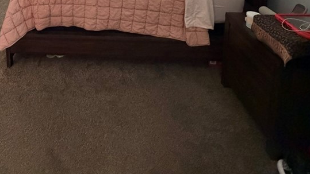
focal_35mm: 29
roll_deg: +0.4
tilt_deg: -8.4
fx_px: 238
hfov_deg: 63.5
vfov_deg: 29.6
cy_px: -68
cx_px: 91
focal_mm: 2.22
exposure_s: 1/60
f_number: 2.2
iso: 800
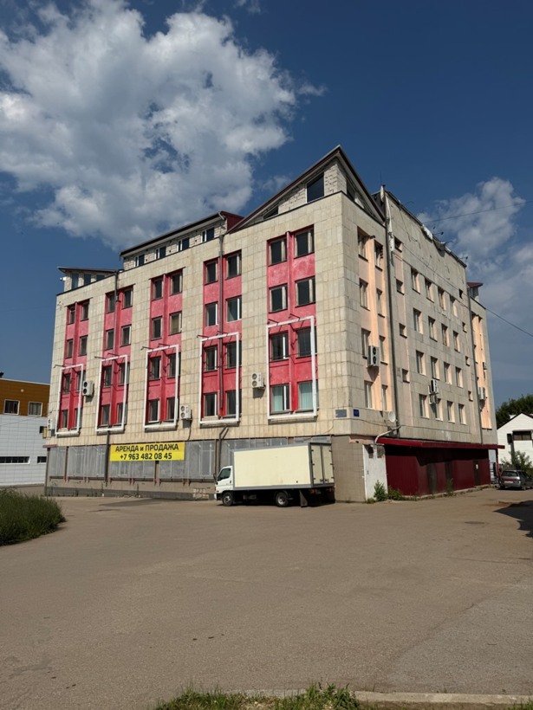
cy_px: 355
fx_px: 493
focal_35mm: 24
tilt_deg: +11.7
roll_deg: +0.1
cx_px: 266
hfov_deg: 56.8
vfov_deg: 71.6
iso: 80
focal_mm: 6.76
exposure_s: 1/12346
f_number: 1.78
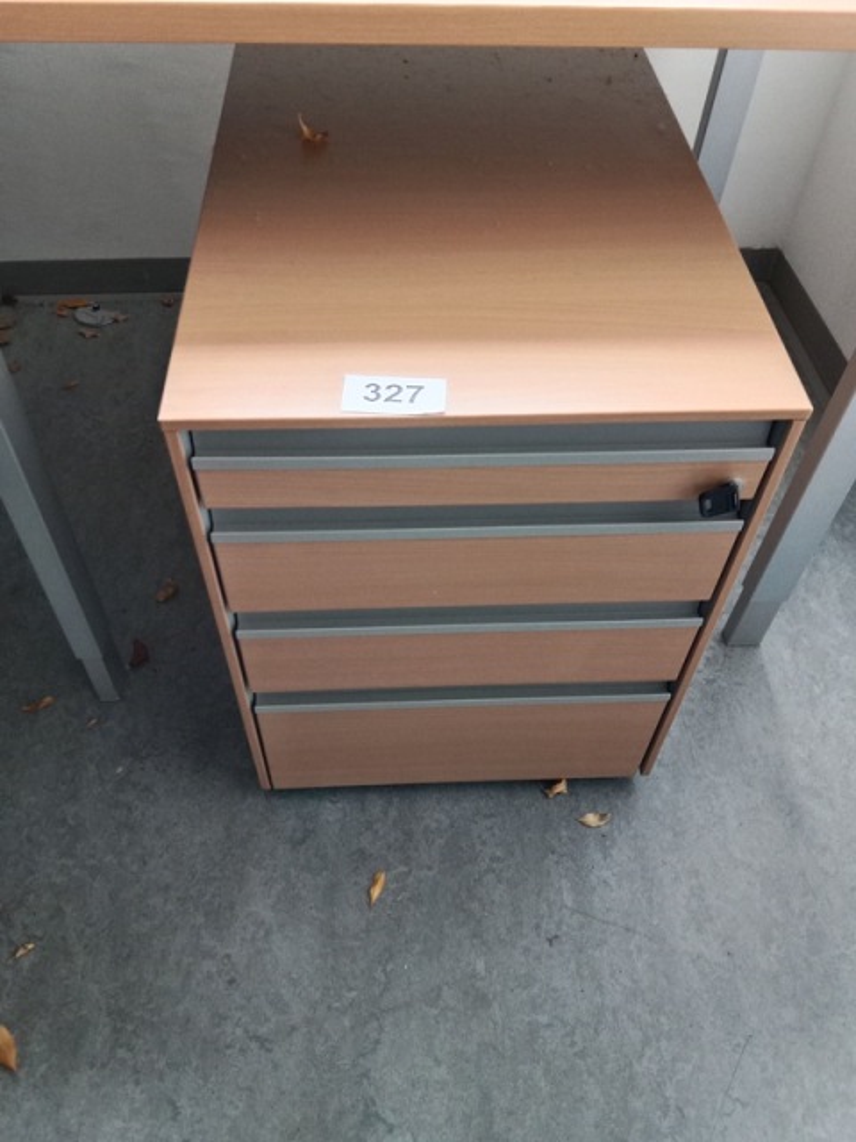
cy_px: 571
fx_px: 890
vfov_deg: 65.3
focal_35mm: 27
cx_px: 428
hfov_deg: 51.4
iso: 555
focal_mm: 3.65
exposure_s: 1/33.3
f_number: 2.2
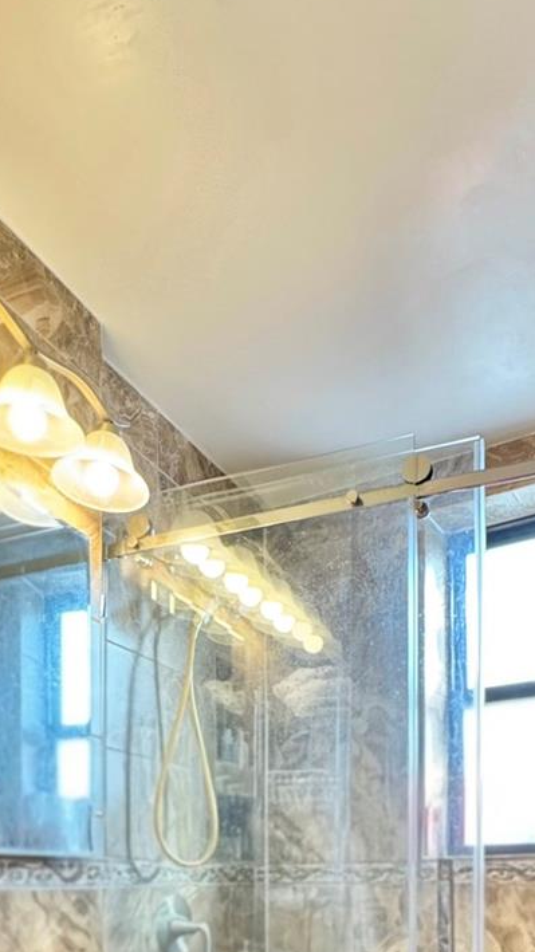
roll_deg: +0.2
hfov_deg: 35.6
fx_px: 833
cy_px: 881
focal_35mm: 33
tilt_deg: +0.7
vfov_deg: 51.5
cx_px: 270
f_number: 2.2
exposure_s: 1/60.2
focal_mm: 2.22
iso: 200
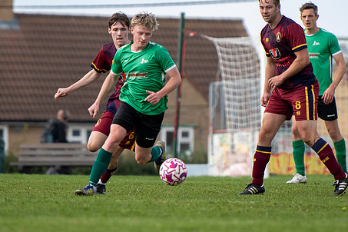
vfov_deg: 2.8
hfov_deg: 4.2
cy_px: 94
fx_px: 4698
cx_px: 179
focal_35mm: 486
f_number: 2.8
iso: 320
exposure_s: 1/4000
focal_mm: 200
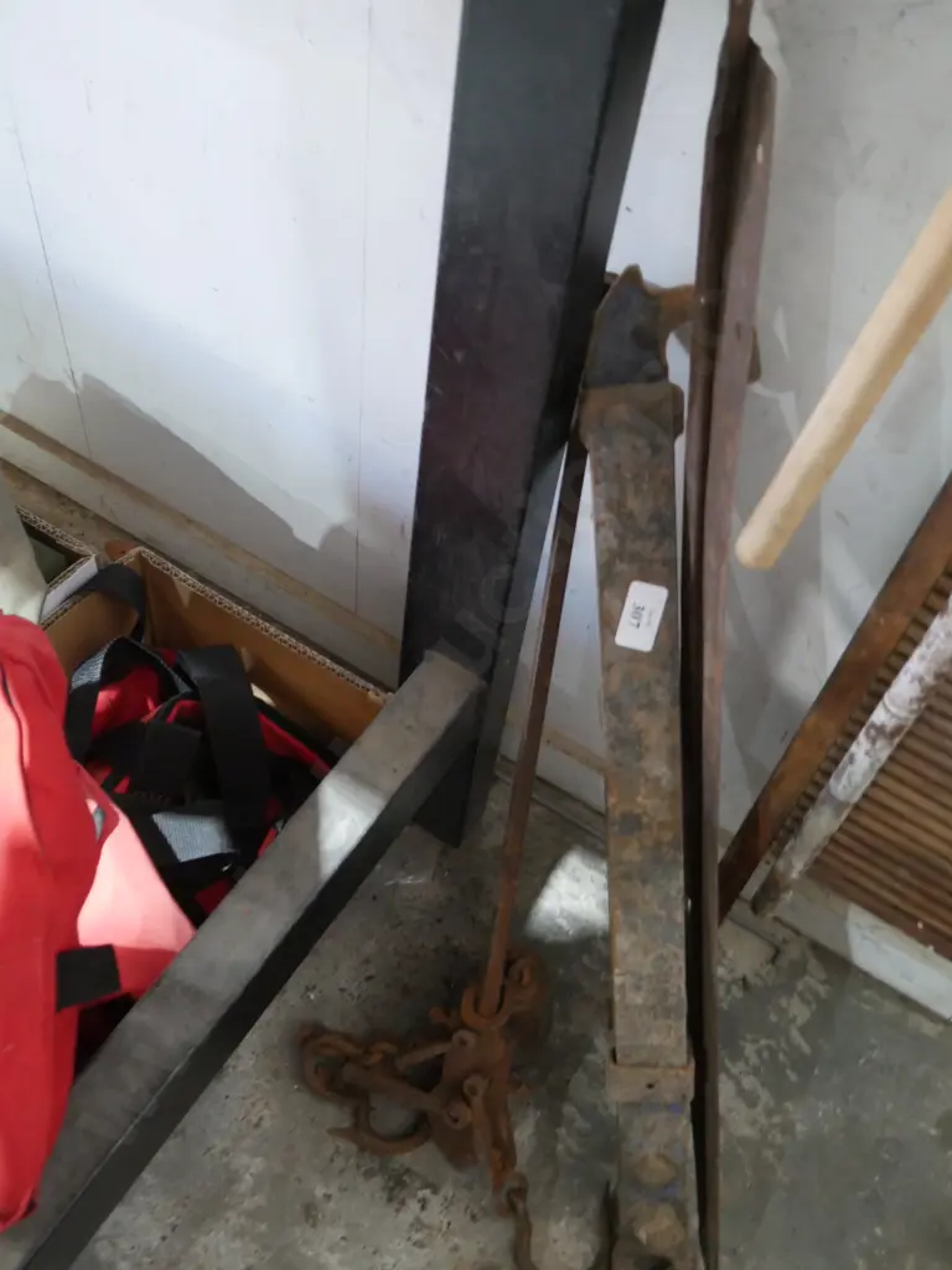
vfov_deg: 56.8
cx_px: 476
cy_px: 635
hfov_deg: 44.2
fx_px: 1173
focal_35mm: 32
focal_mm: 16
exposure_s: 1/40
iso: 3200
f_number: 3.6
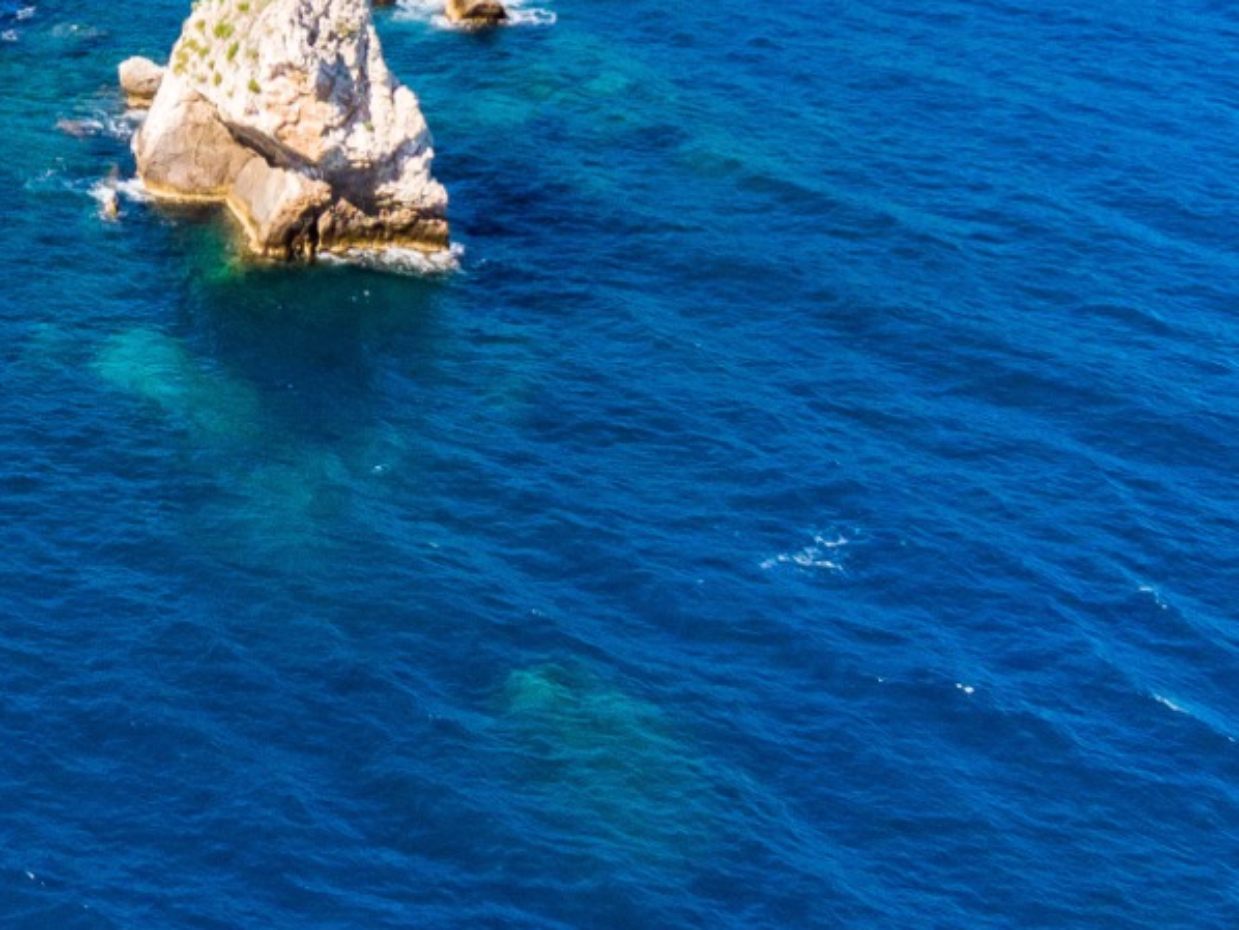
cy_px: -272
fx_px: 2757
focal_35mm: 77
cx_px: -733
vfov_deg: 17.9
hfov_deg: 20.7
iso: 100
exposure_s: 1/640
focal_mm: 4.4
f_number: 2.8
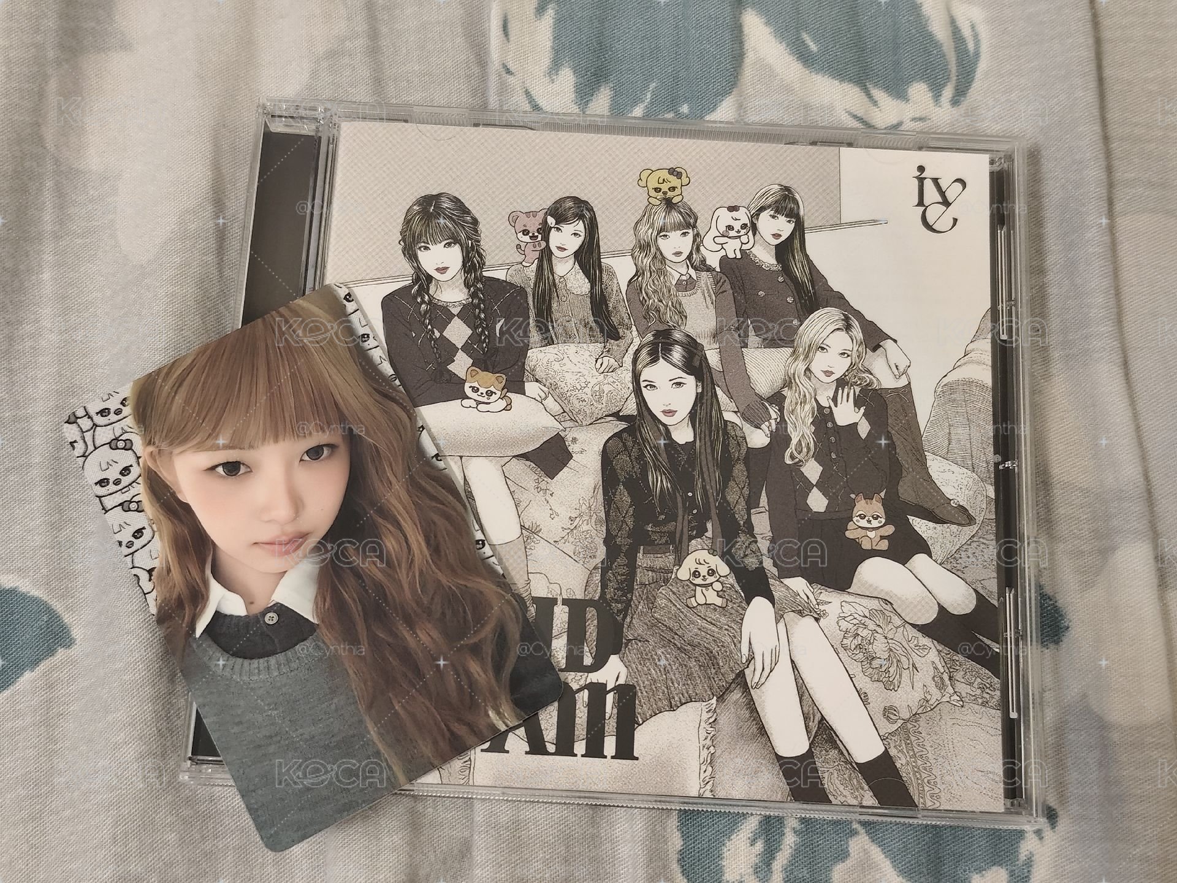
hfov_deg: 40.4
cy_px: 442
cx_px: 588
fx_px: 1598
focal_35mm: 47
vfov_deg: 30.9
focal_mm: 6.19
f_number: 1.65
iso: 640
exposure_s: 1/60
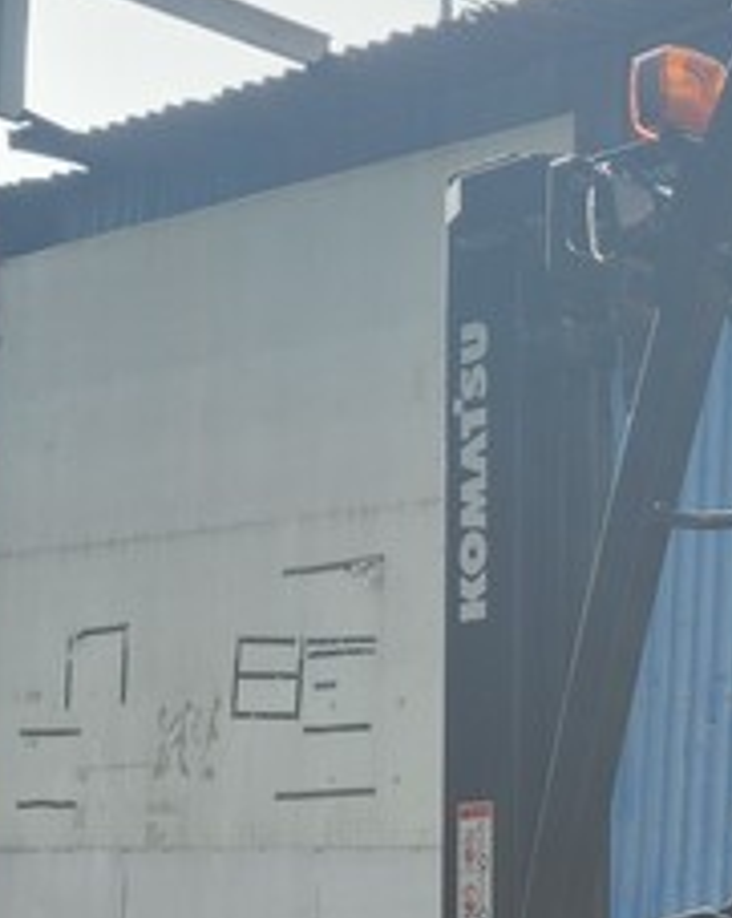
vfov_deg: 18.7
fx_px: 2686
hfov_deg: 14.0
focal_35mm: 99
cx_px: 1258
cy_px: 979
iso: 20
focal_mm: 5.4
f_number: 1.8
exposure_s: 1/1723
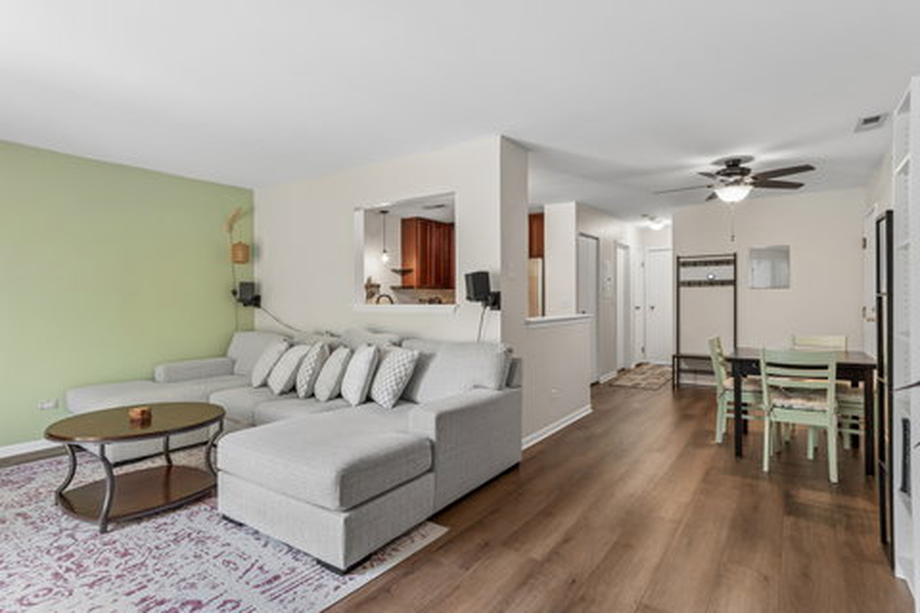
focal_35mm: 18
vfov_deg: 67.4
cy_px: 306
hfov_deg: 90.0
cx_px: 460
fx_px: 460
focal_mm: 12
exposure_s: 1/6
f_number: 8
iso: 250
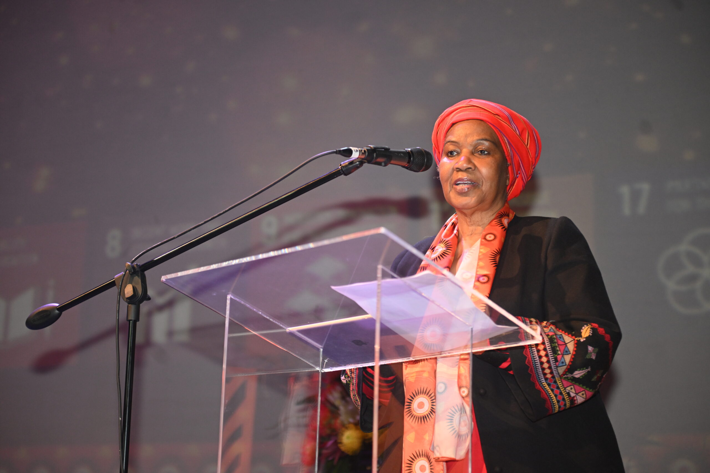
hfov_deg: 28.8
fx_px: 1381
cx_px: 355
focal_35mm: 70
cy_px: 236
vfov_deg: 19.5
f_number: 2.8
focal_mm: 70
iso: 1600
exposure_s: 1/80
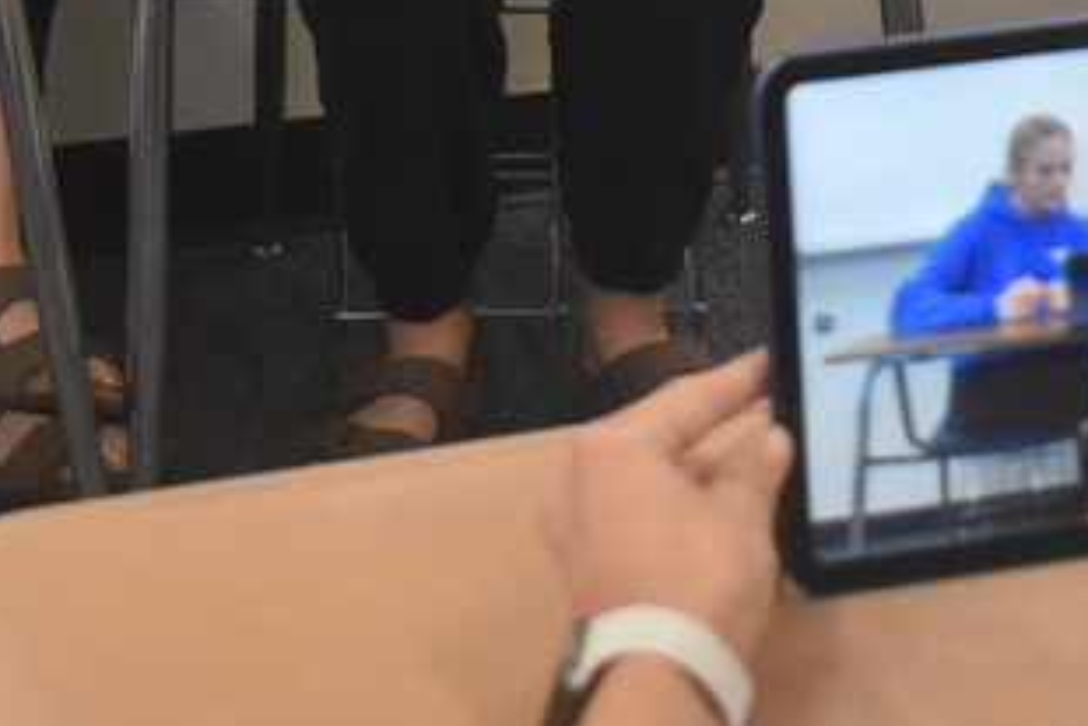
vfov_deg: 9.3
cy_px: -300
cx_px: 656
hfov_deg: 14.3
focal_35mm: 144
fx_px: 4343
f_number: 4.2
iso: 3200
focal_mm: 29
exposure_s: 1/320
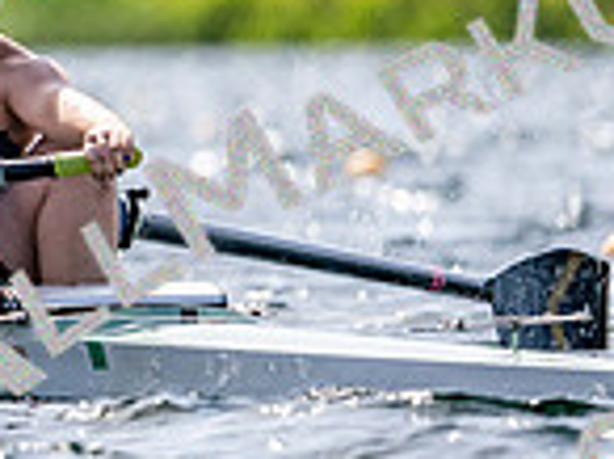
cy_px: 78
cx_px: -484
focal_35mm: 1531
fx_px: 27111
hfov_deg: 1.3
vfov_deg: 1.0
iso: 200
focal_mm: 400
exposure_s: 1/2500
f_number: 4.5
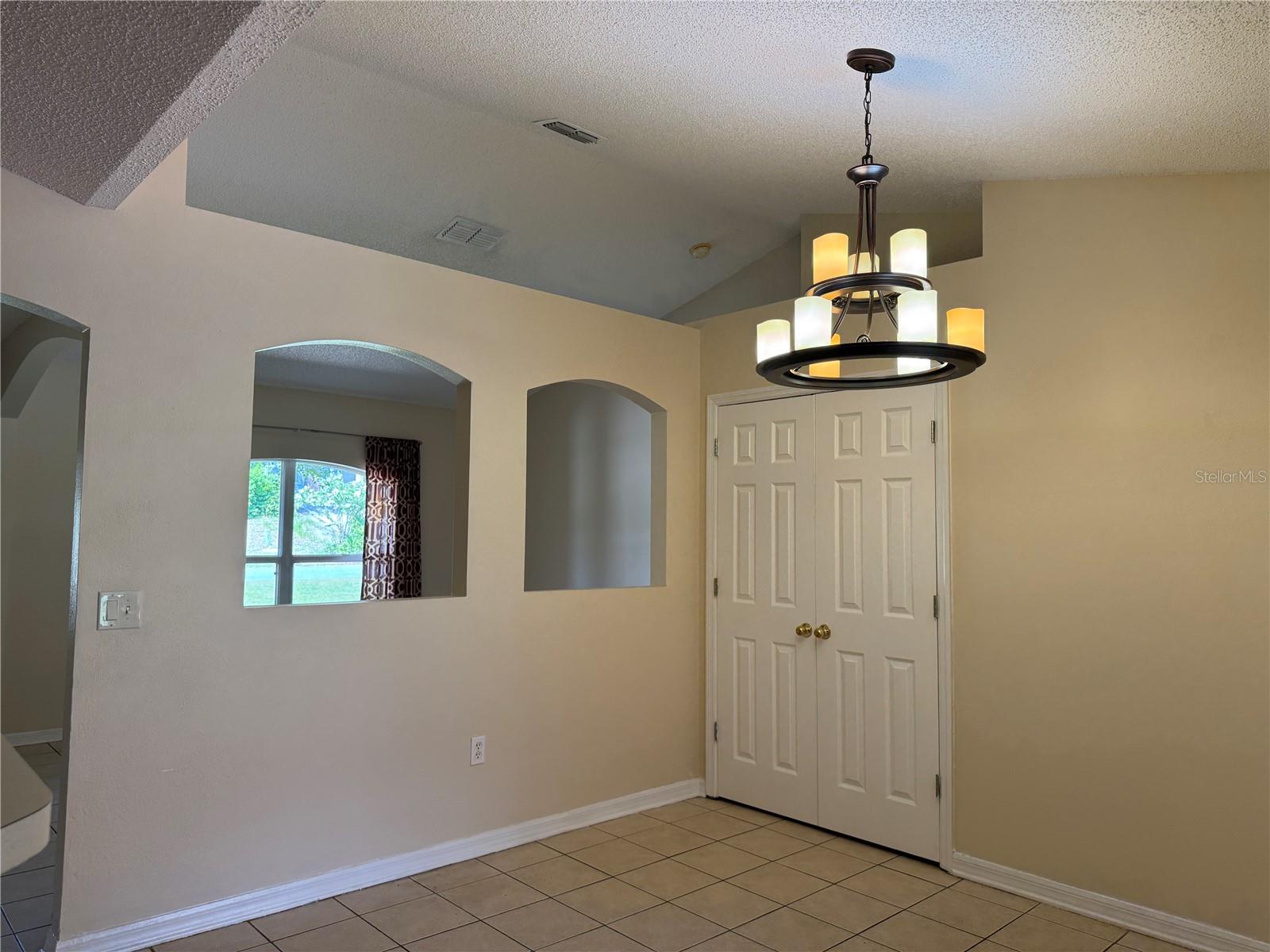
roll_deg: -0.8
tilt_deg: +3.6
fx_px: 881
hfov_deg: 71.6
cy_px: 476
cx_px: 635
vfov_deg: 56.8
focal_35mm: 24
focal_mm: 6.76
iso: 100
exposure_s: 1/120
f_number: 1.78
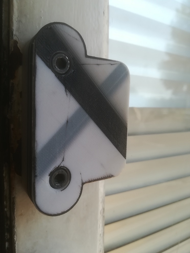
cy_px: 126
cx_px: 95
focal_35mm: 26
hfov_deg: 53.1
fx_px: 190
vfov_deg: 67.3
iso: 50
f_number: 2.2
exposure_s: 1/400
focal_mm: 3.83
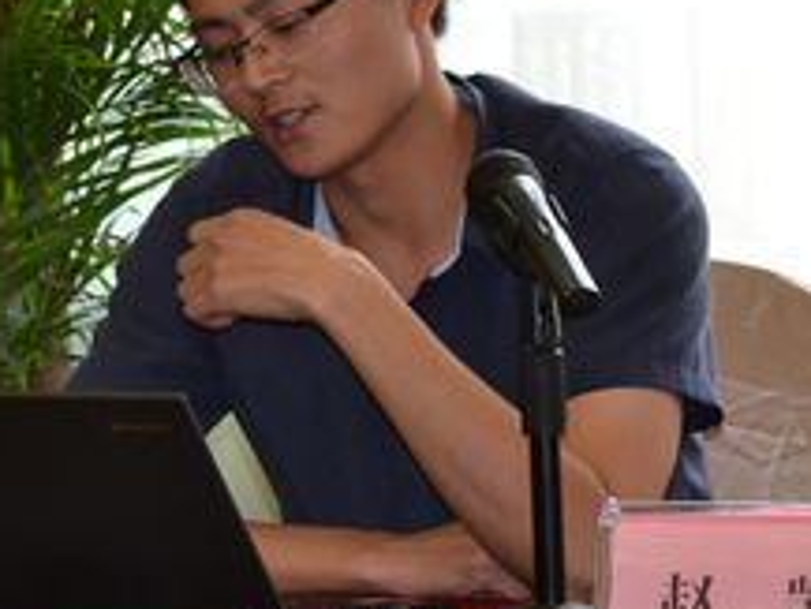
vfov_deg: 8.6
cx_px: 131
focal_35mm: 173
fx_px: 4055
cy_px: 39
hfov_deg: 11.4
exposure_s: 1/60
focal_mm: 40
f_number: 5.3
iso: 450
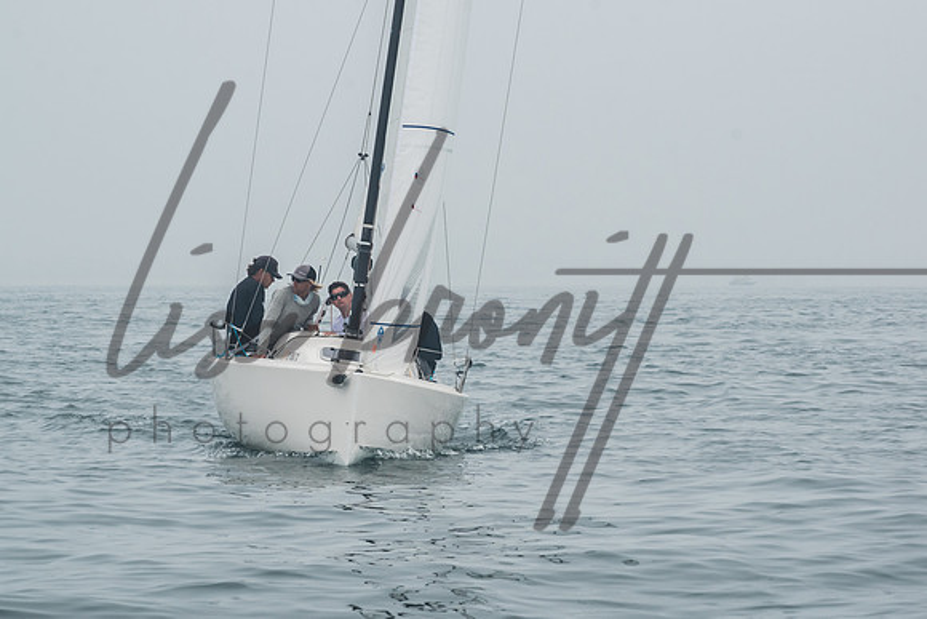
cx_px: 464
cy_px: 310
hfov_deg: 12.0
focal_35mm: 172
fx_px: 4422
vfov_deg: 8.0
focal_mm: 110
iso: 800
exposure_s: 1/500
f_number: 14
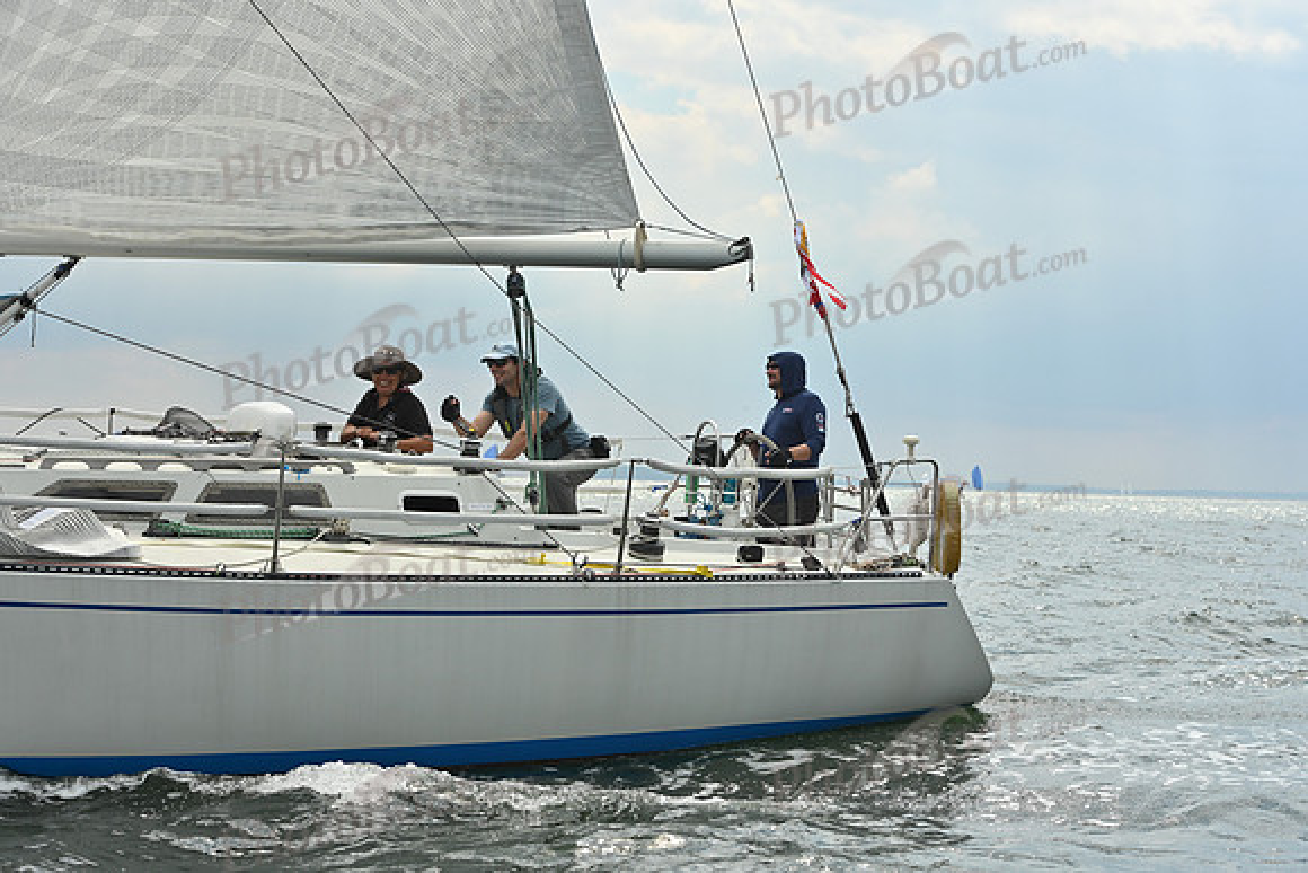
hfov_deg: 28.8
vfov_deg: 19.5
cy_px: 436
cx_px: 654
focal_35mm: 70
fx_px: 2544
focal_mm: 70
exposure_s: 1/1600
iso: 320
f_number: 8
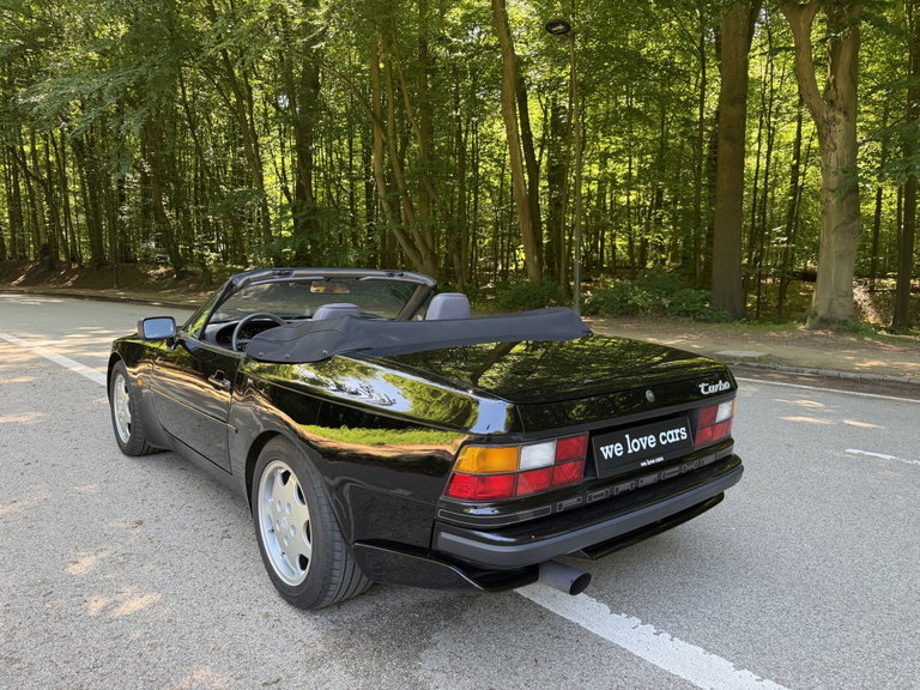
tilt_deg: -4.8
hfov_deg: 71.6
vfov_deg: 56.8
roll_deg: +0.7
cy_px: 345
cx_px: 460
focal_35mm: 24
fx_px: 638
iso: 160
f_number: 1.78
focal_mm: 6.76
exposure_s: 1/121
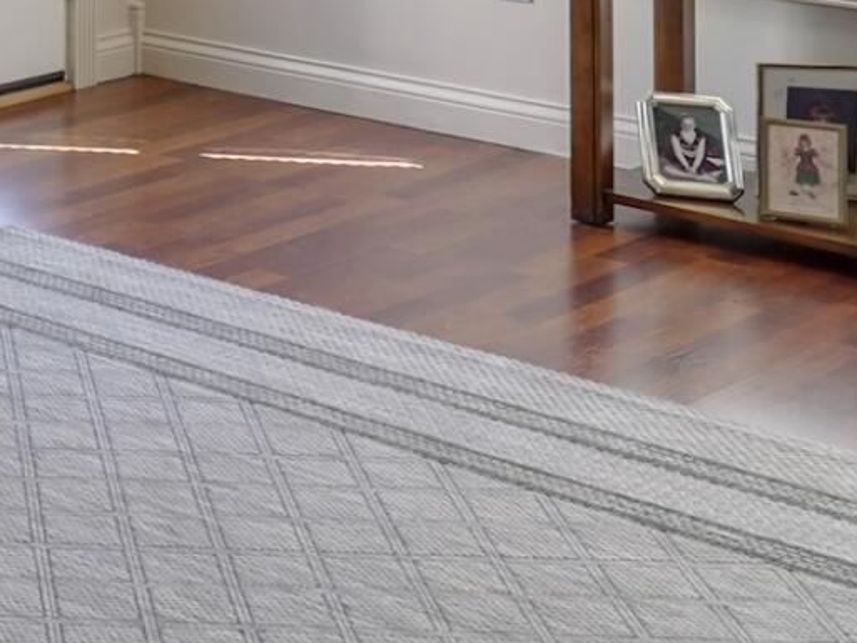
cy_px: -366
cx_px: -810
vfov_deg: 15.0
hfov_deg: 16.8
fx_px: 2229
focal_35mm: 90
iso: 2500
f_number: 8
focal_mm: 16
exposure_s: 1/30
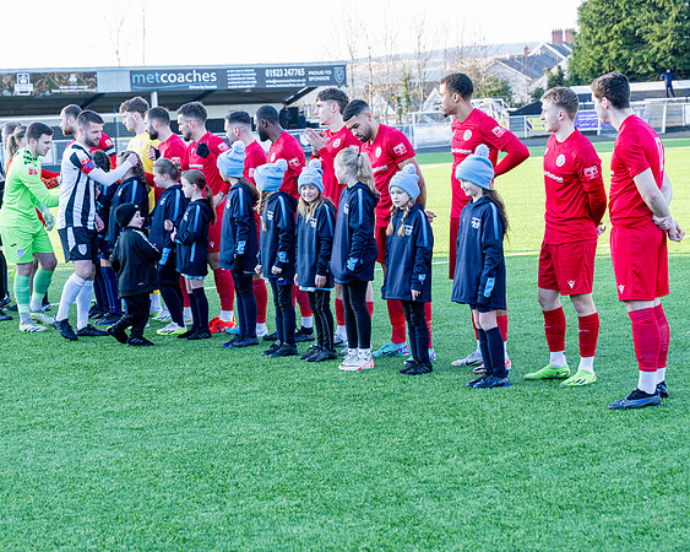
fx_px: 1664
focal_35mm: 81
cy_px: 277
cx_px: 381
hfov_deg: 23.4
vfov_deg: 18.8
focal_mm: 70
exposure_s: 1/400
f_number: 5
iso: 1000
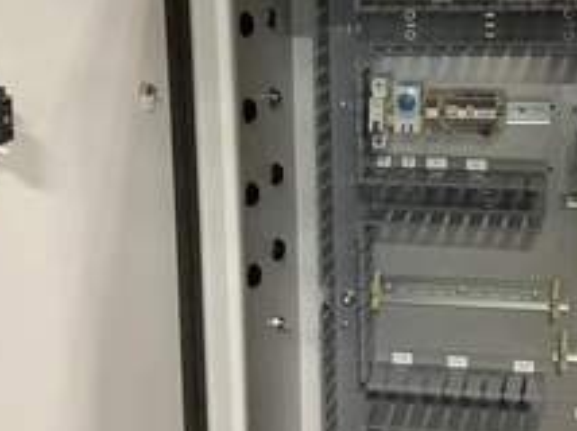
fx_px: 966
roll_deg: -0.6
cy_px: 119
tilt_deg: -11.5
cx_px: 413
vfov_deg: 24.9
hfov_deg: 32.8
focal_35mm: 58
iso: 640
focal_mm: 3.3
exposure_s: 1/30
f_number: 2.4
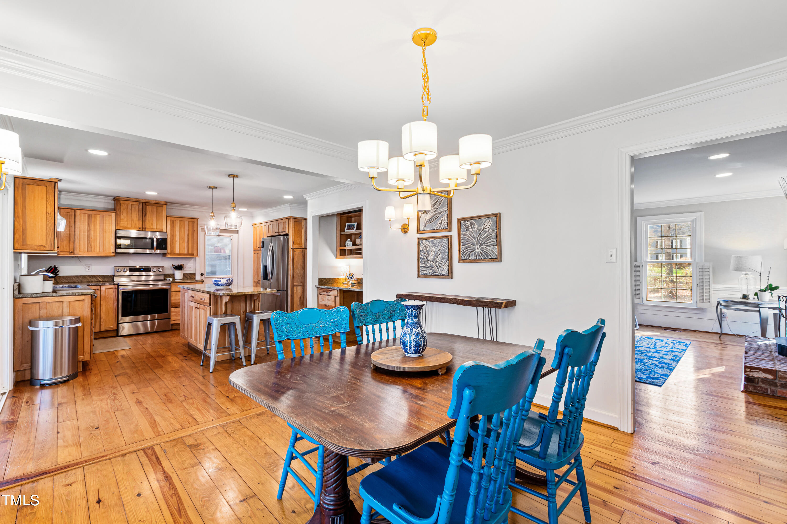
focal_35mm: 15
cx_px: 394
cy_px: 262
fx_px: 328
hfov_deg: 100.4
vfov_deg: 77.3
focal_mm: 10
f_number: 8
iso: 100
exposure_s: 1/1.67
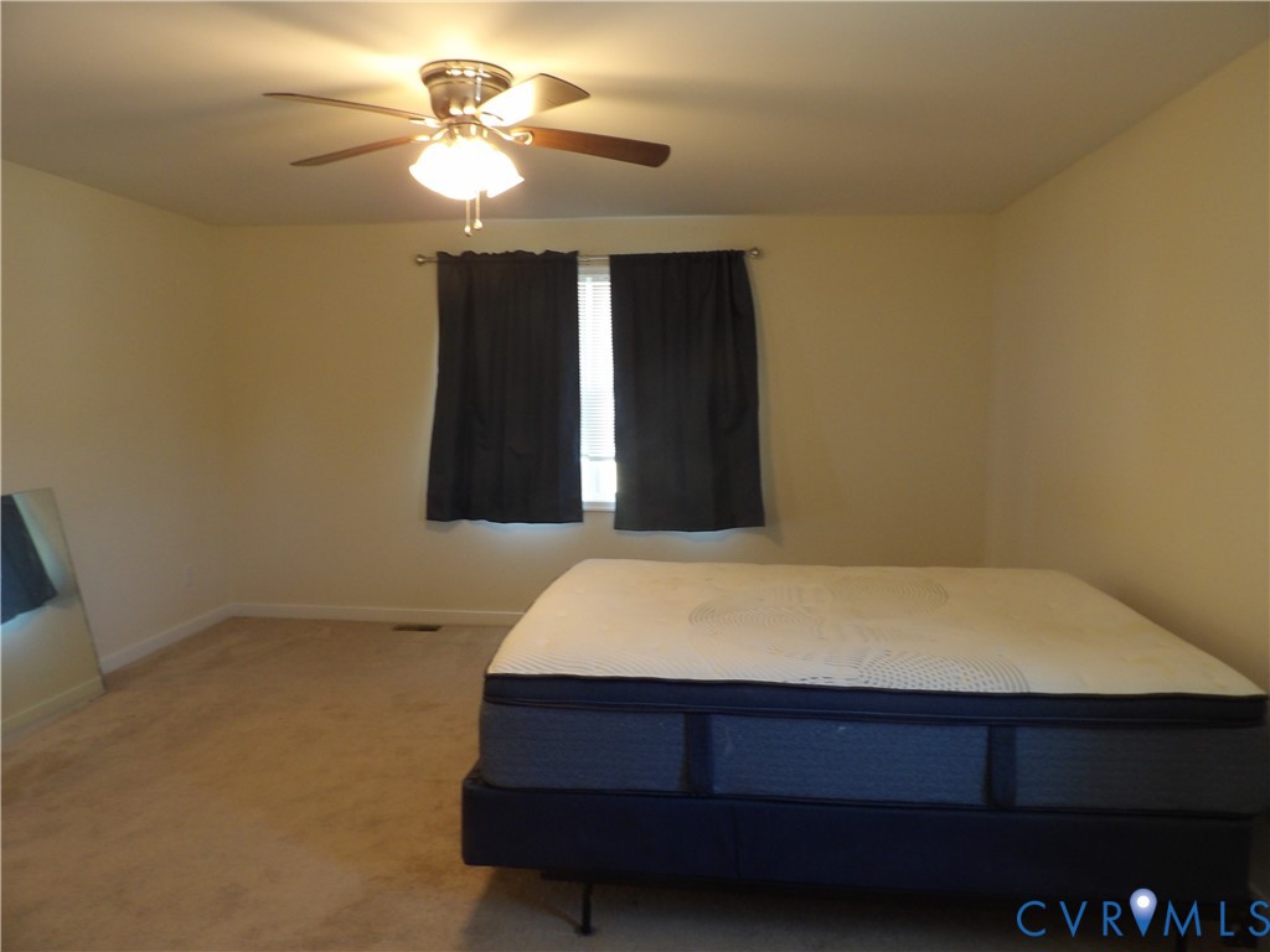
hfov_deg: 71.6
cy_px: 476
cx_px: 635
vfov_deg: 56.8
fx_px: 881
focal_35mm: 24
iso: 200
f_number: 3.2
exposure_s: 1/17
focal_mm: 4.3
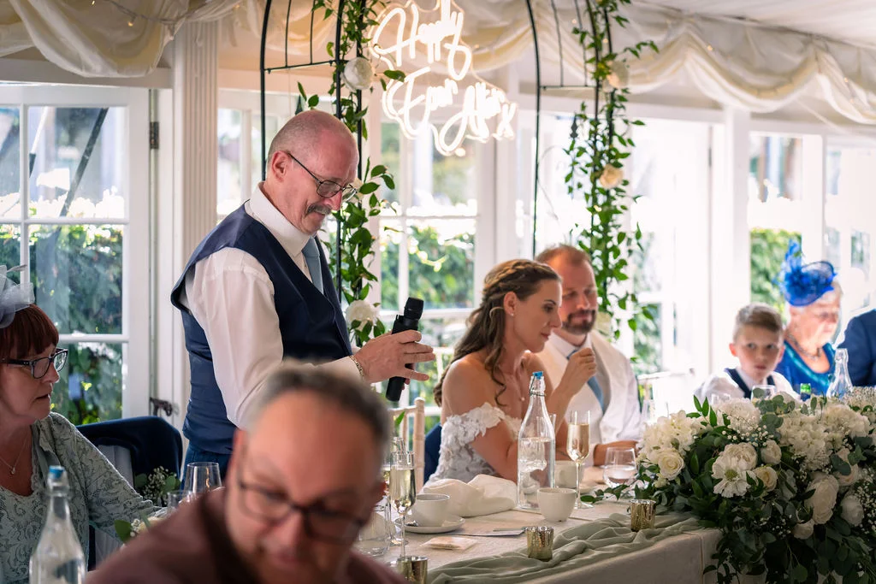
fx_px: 1825
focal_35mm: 75
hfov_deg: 27.0
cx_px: 438
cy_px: 292
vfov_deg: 18.2
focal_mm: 75
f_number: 2.8
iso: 1250
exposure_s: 1/250
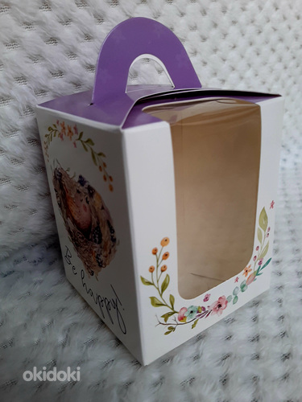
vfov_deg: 67.3
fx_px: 302
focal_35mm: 26
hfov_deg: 53.1
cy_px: 201
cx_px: 151
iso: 50
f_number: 1.7
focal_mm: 3.93
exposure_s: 1/50
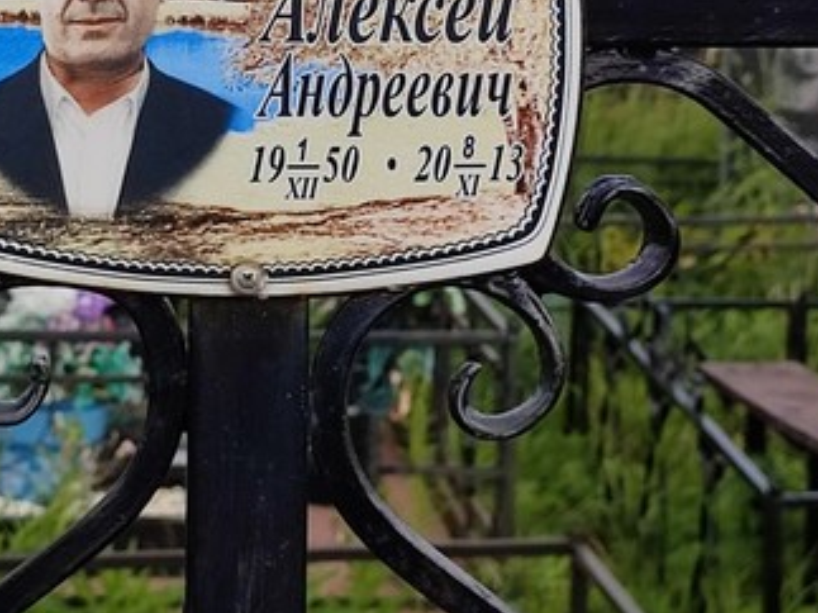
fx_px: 1465
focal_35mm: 62
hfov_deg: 30.7
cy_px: 18
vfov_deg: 22.8
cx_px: 208
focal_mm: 6.04
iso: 50
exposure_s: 1/604
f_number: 1.9
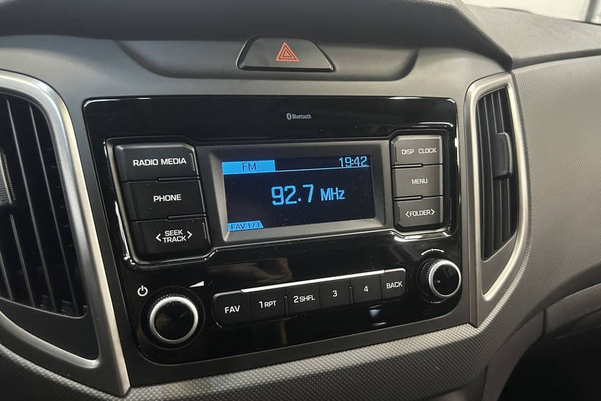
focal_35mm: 26
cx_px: 303
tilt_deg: -22.9
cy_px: 219
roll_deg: -4.0
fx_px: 434
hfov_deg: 69.4
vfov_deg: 49.5
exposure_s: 1/51
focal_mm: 6.86
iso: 640
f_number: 1.78
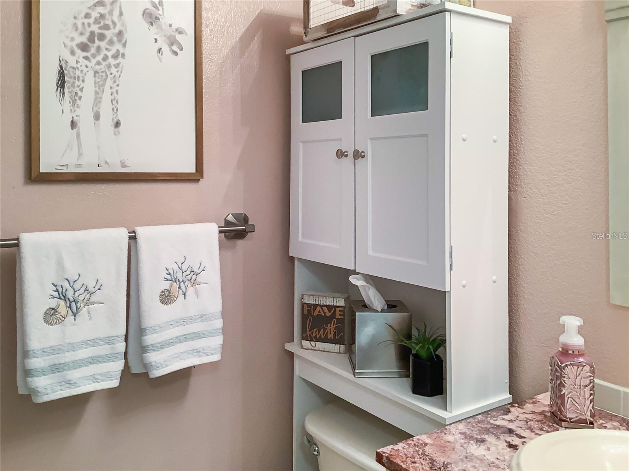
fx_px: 563
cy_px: 236
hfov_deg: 58.4
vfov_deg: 45.4
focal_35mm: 31
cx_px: 314
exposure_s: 1/60
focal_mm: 3.3
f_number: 2.4
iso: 125
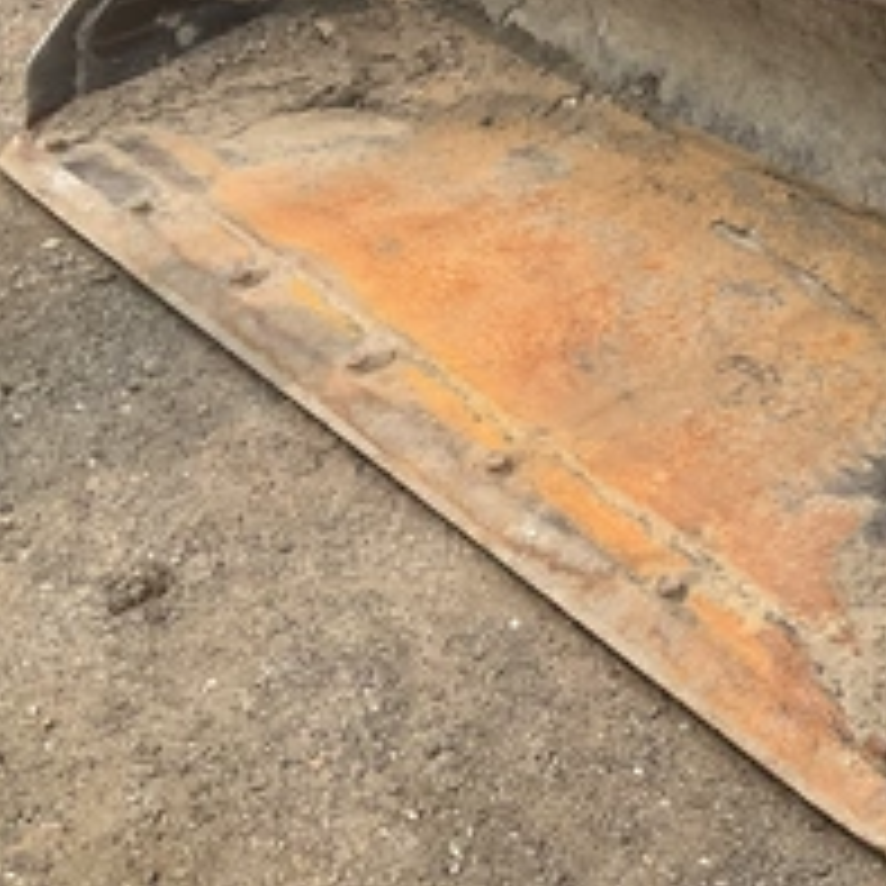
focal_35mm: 52
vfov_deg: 32.4
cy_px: 270
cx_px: 715
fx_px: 1506
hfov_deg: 31.9
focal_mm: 3
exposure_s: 1/1451
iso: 25
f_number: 1.8
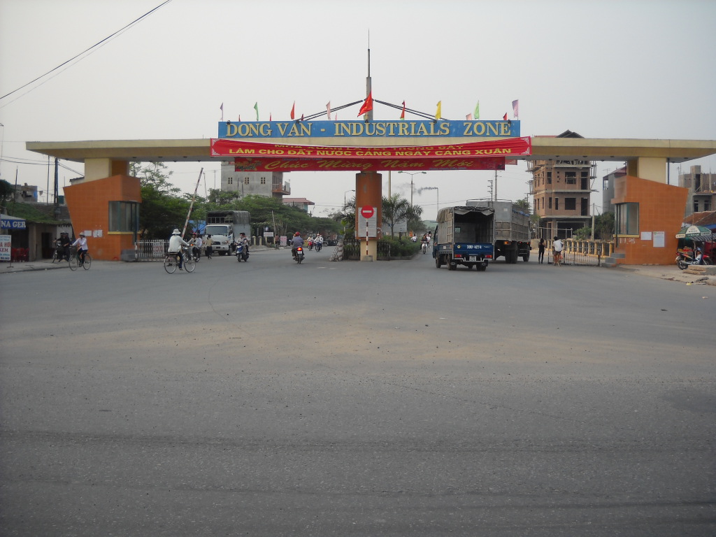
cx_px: 358
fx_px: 848
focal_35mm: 41
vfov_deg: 35.1
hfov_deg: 45.8
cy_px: 268
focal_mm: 6.72
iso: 64
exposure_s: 1/250
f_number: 3.1
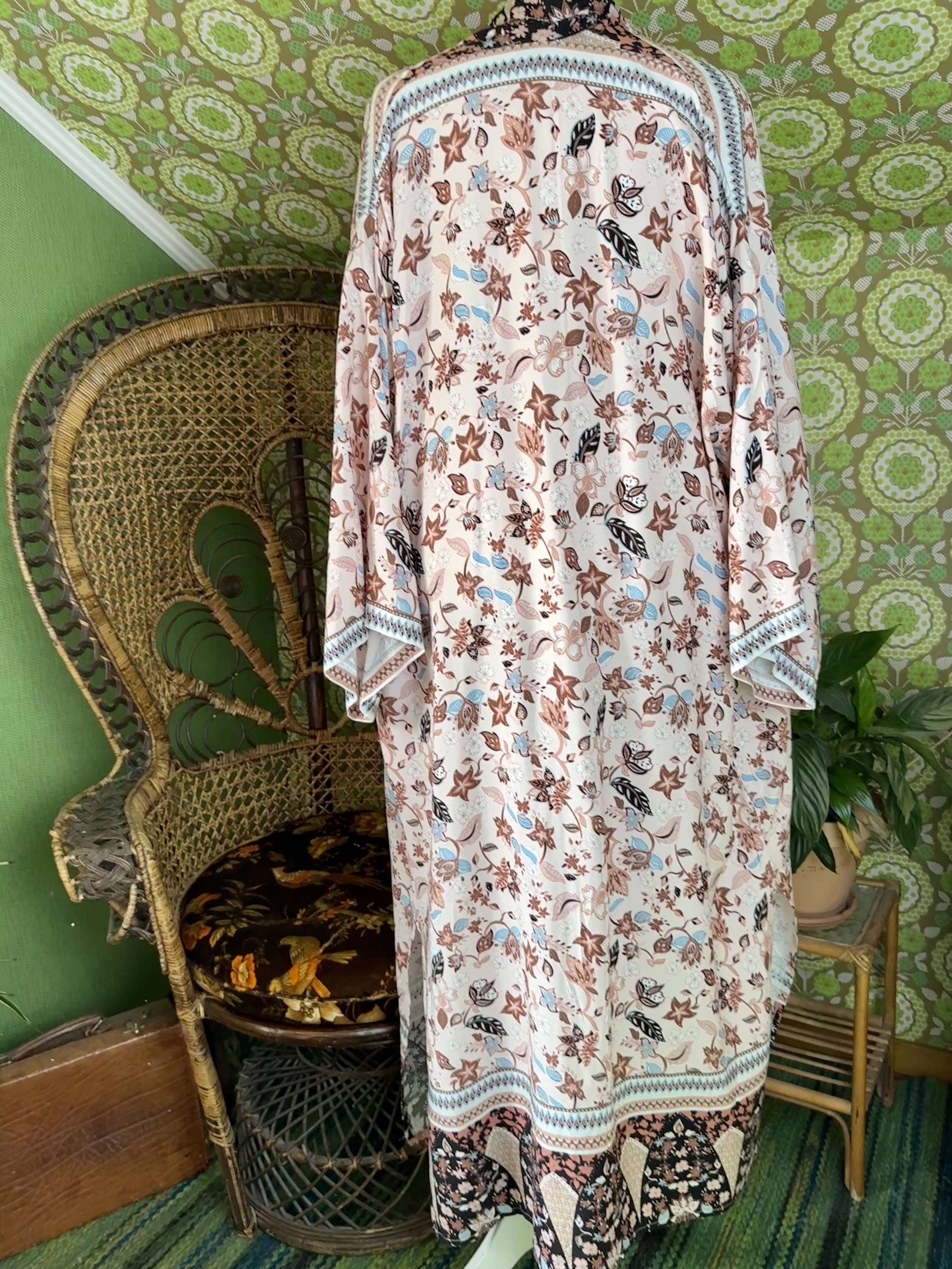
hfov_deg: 56.8
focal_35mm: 24
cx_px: 476
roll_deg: +2.4
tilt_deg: -13.7
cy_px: 634
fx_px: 880
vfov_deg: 71.6
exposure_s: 1/121
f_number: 1.78
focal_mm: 6.86
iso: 100
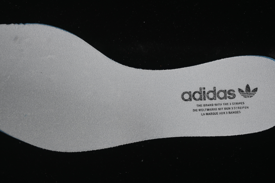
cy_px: 92
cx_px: 138
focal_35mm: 75
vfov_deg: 18.2
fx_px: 573
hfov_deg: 27.0
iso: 160
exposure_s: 1/60
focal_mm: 50
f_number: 7.1
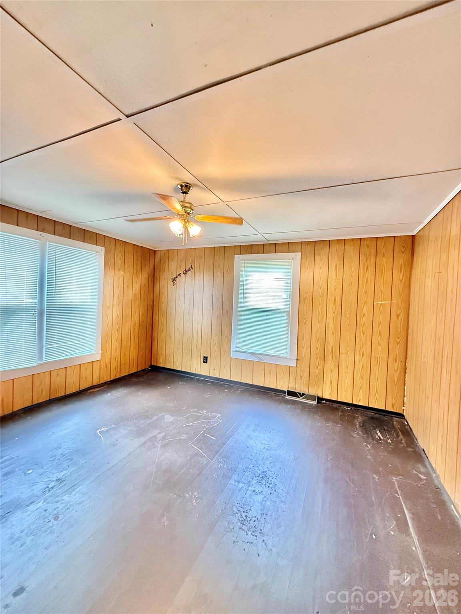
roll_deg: -3.0
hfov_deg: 85.7
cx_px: 230
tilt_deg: -0.7
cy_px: 307
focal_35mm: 14
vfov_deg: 102.1
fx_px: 249
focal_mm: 2.22
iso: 1000
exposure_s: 1/60
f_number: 2.2
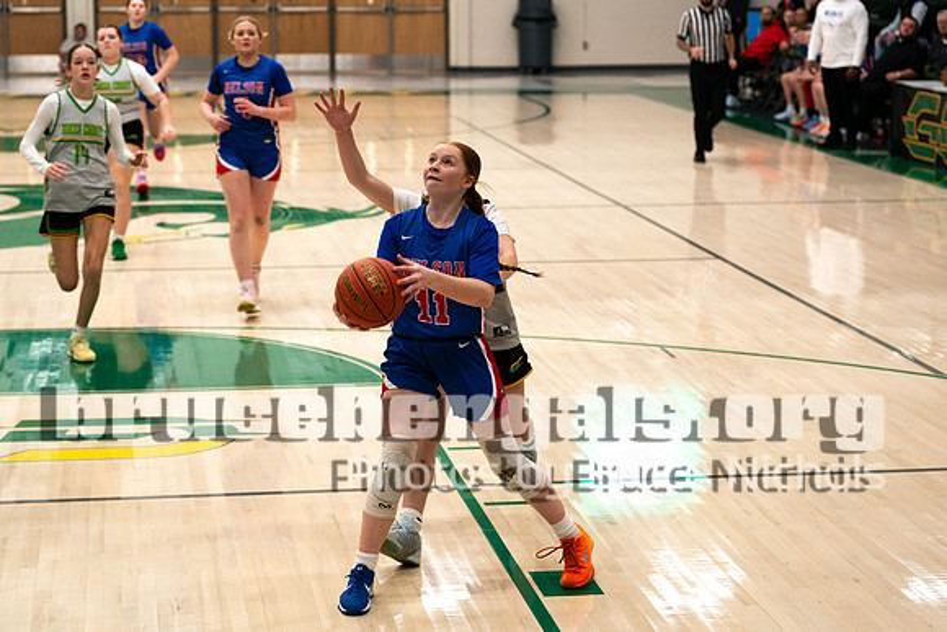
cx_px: 474
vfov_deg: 16.7
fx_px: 2152
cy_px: 263
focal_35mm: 82
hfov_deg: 24.8
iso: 2000
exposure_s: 1/1000
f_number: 2.8
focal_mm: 70
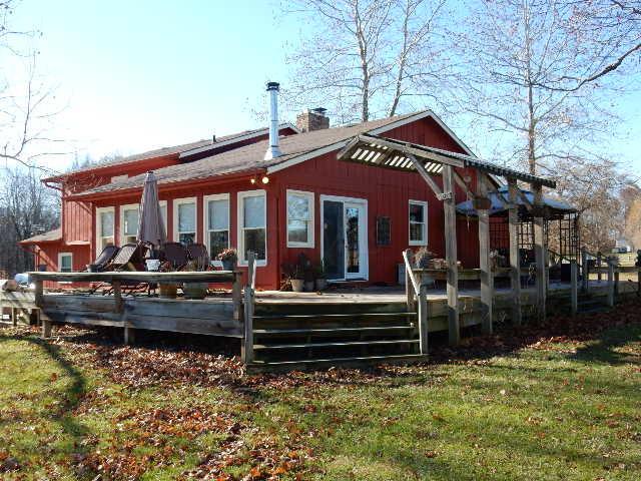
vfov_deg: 39.7
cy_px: 240
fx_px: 667
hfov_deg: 51.4
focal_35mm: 36
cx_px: 320
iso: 125
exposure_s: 1/320
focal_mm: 6.4
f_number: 4
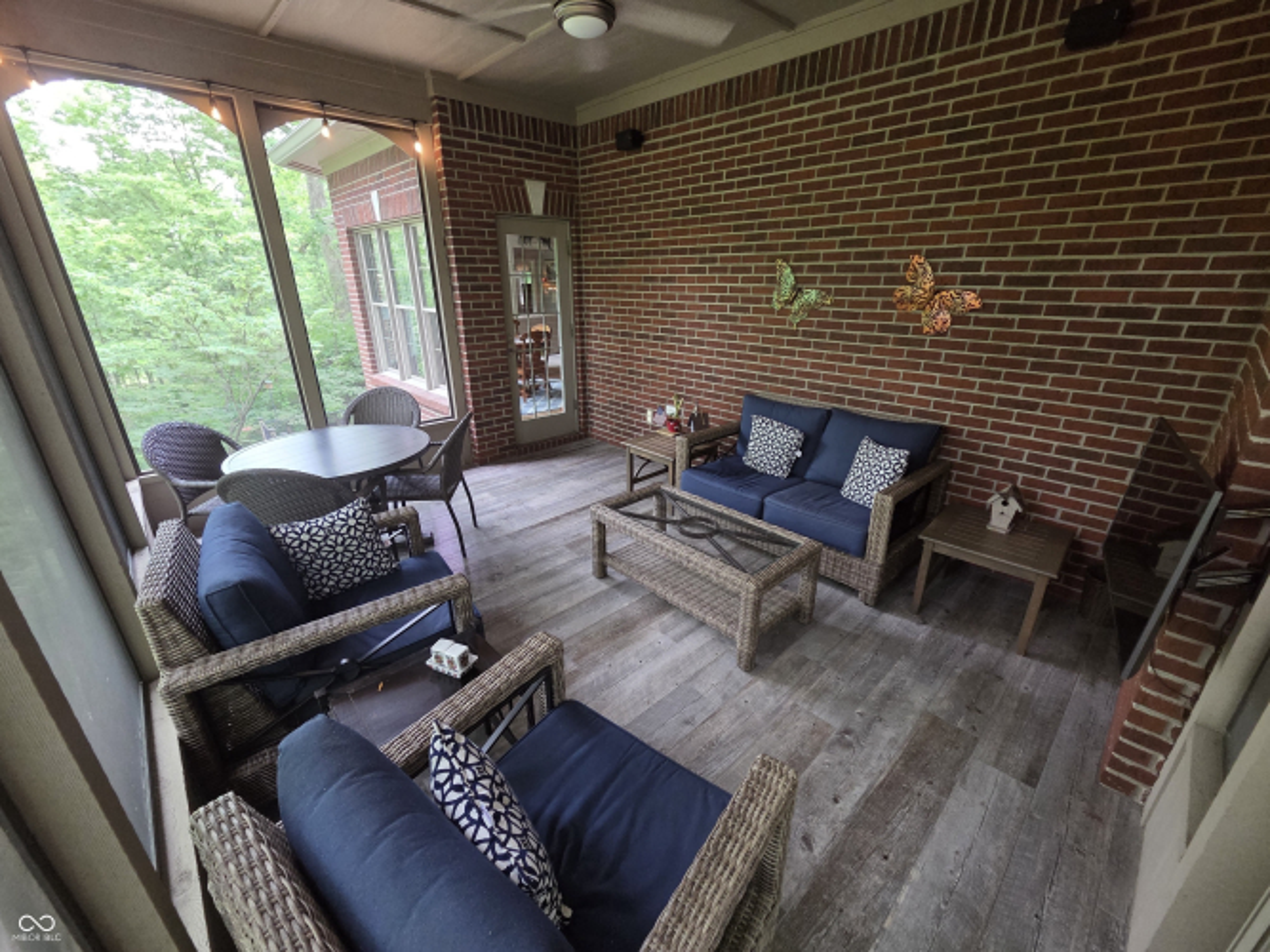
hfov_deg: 106.2
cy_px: 476
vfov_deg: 89.9
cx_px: 635
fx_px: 477
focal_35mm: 13
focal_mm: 2.2
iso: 500
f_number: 2.2
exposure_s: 1/60
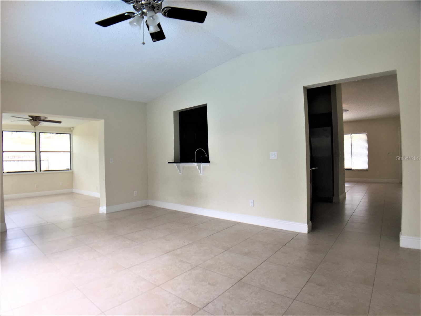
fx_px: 353
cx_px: 210
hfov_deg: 61.7
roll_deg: +0.8
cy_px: 158
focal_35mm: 29
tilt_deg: +0.9
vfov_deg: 48.2
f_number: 2.2
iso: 40
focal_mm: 4.15
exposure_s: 1/60
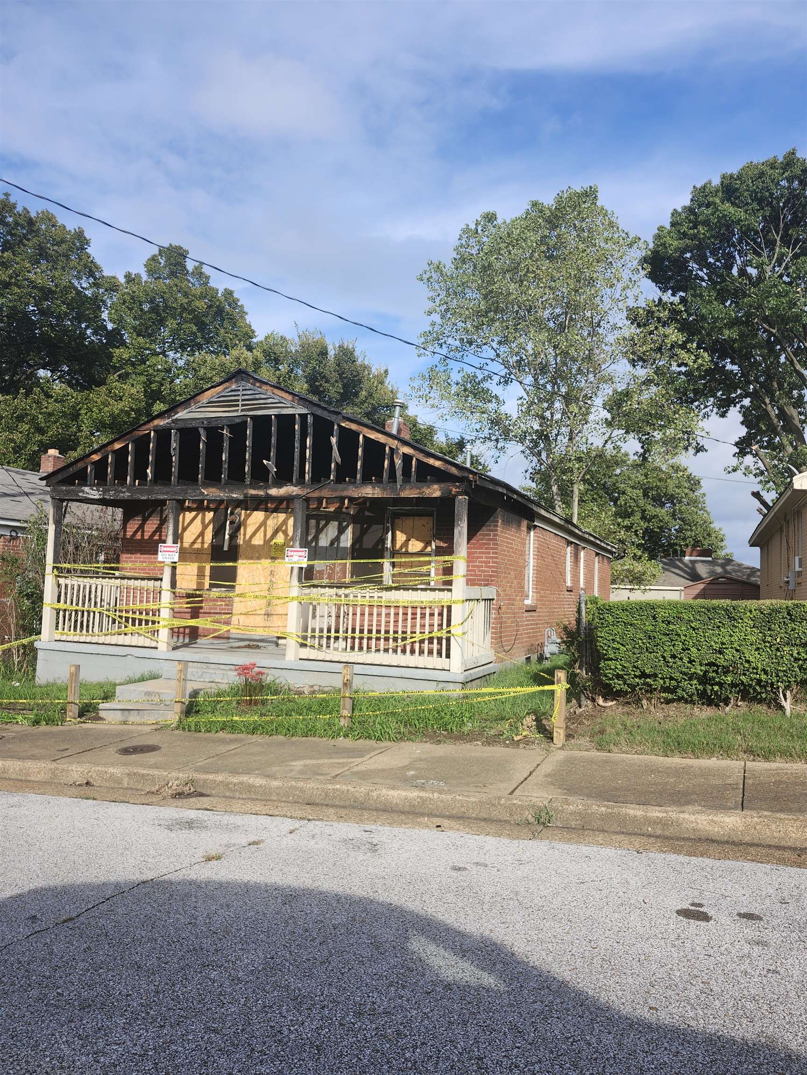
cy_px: 538
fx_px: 715
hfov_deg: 58.9
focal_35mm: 23
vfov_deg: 73.9
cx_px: 404
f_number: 1.8
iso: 25
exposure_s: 1/1173
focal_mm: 5.54
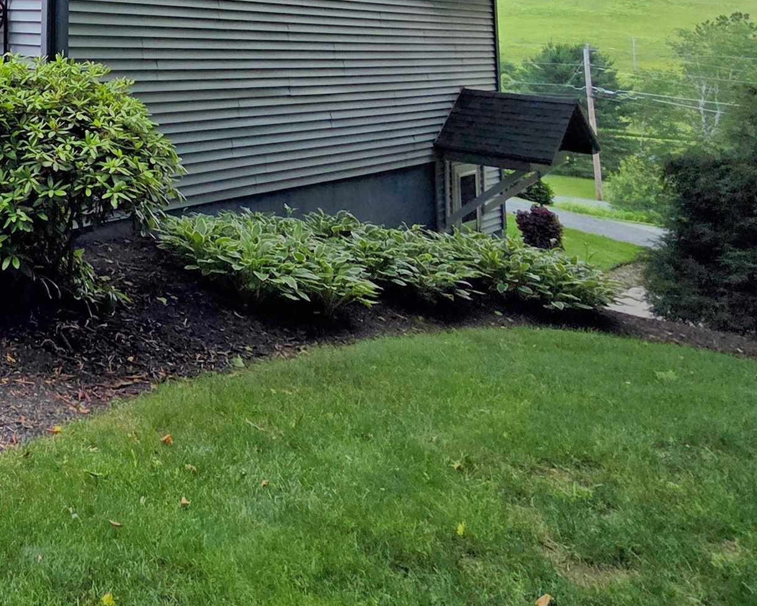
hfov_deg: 40.6
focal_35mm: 32
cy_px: -54
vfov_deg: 38.3
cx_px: -134
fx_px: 717
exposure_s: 1/1123
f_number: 2.2
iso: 50
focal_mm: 2.2
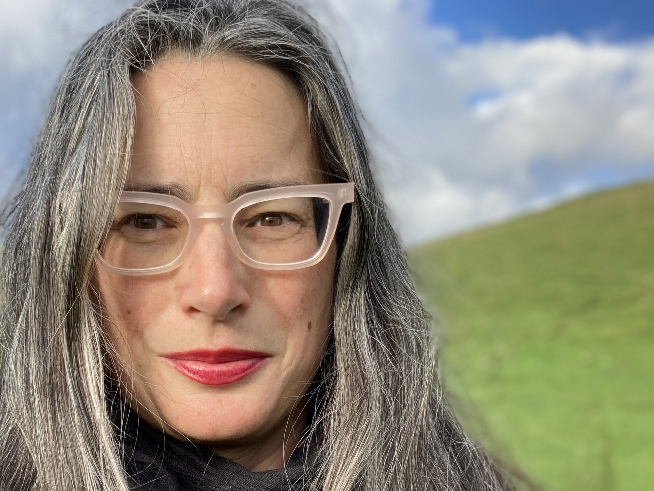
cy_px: 338
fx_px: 926
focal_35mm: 49
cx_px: 272
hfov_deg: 38.8
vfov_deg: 29.4
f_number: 2.2
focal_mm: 2.87
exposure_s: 1/332
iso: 20
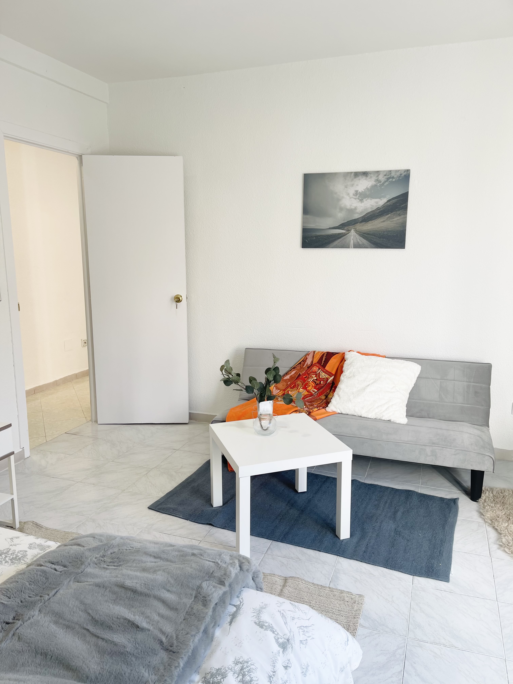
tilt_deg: -10.1
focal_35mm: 26
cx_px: 256
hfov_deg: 53.1
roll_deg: +0.0
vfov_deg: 67.3
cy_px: 342
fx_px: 514
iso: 32
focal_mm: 5.1
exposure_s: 1/117
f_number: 1.6
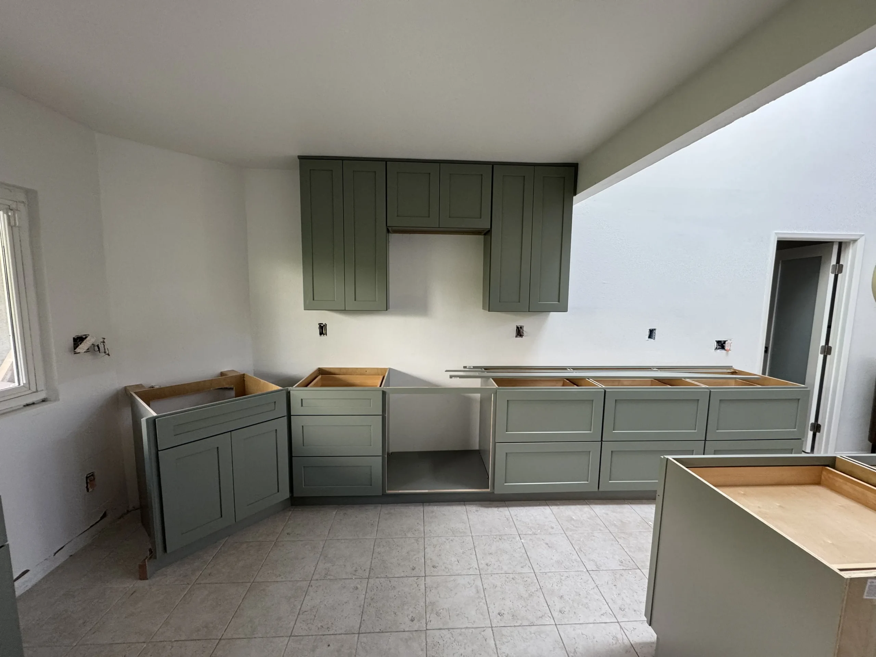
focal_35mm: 14
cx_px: 438
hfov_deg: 102.1
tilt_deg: -6.4
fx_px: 354
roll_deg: -0.5
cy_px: 328
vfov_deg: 85.7
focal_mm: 2.22
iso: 200
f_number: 2.2
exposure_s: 1/99
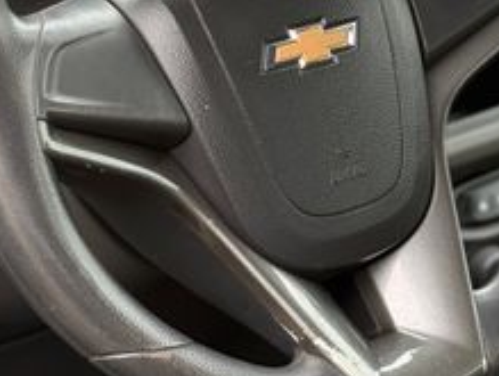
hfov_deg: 19.0
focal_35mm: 103
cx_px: 292
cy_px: 36
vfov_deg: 14.3
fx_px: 1487
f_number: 1.78
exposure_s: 1/265
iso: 80
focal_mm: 6.76
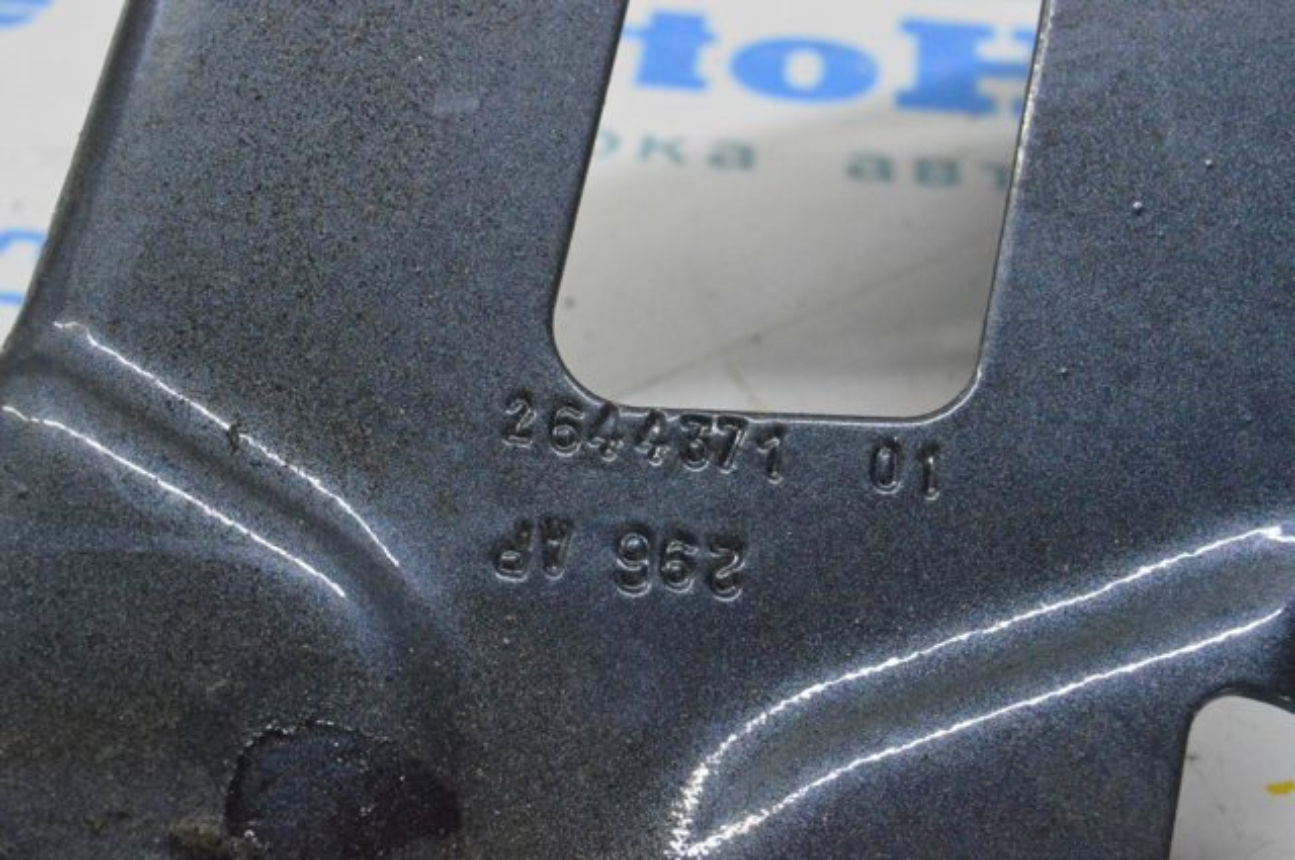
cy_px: 430
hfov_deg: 24.6
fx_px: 2964
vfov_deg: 16.5
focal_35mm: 82
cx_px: 648
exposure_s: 1/20
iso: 6400
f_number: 20
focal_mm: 55
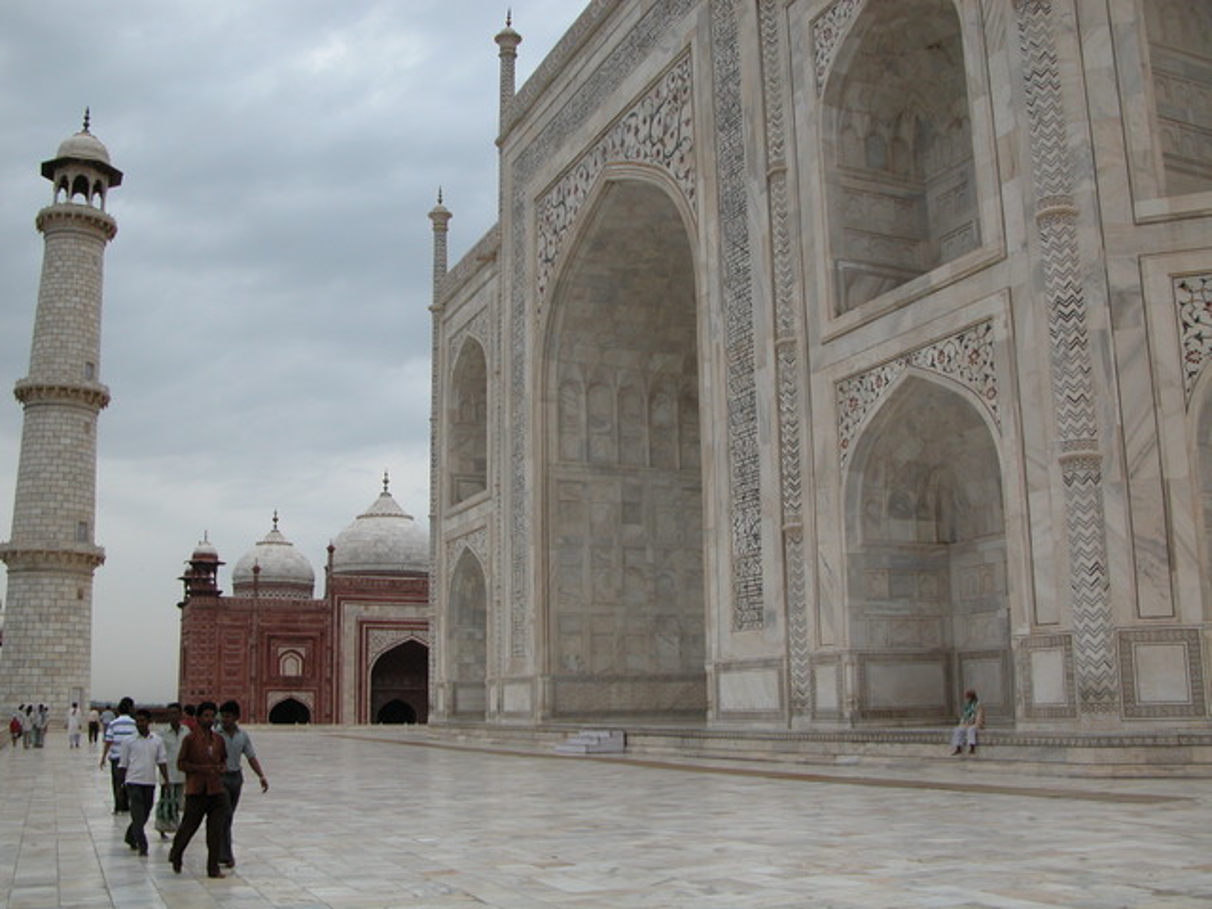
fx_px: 1225
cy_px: 454
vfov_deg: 40.7
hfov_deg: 52.6
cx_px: 606
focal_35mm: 35
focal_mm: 8.9
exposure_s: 1/118
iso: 100
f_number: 3.5
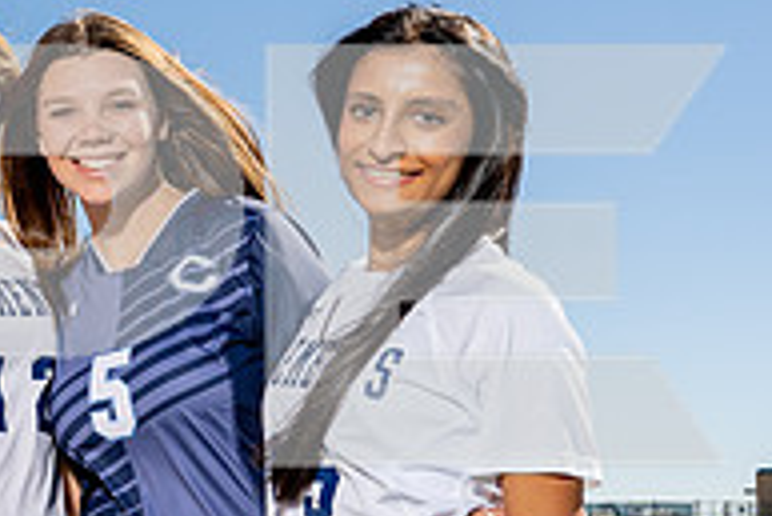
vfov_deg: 19.0
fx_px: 1545
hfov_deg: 23.9
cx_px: -292
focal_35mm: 72
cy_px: 258
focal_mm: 24
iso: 100
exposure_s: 1/250
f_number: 8
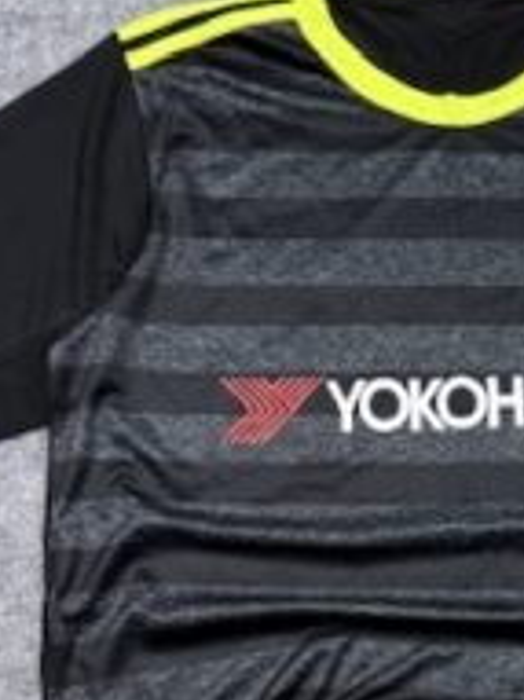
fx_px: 1354
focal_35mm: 67
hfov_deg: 21.5
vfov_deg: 28.6
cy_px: 519
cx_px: 465
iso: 64
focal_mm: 6.76
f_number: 1.78
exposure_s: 1/100
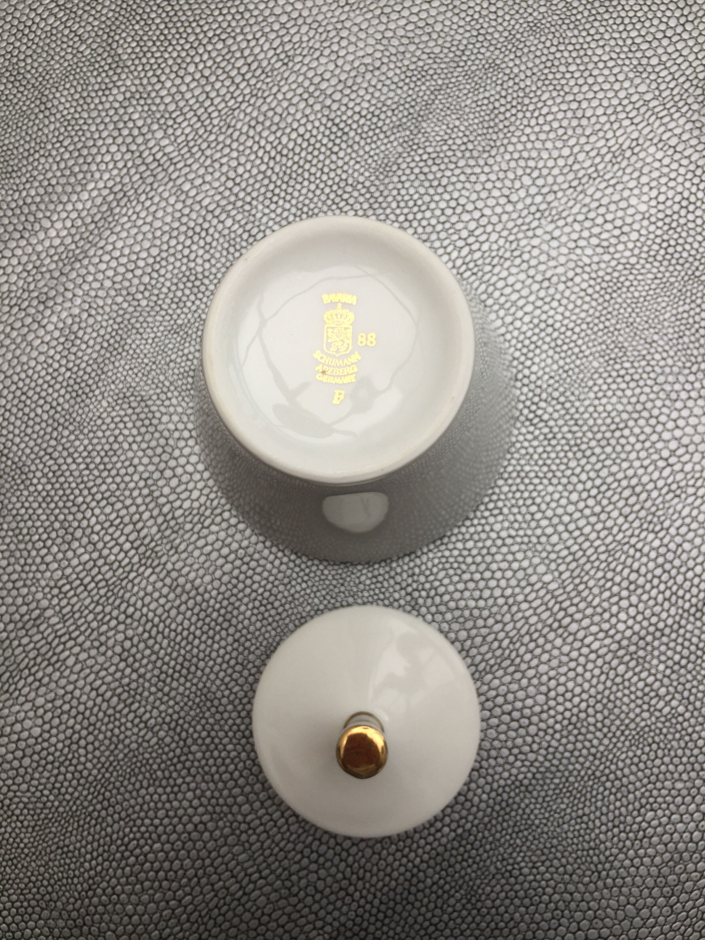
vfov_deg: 61.7
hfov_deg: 48.2
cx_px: 352
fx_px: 787
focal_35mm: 29
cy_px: 470
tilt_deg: -84.5
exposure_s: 1/100
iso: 32
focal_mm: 4.15
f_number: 2.2
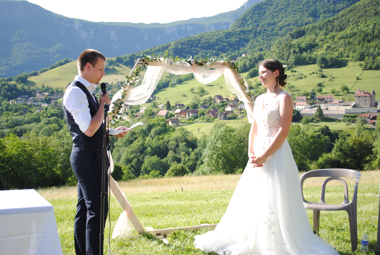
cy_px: 128
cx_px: 190
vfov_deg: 29.9
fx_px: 476
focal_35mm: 45
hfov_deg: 43.6
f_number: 8
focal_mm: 30
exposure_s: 1/250
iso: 100
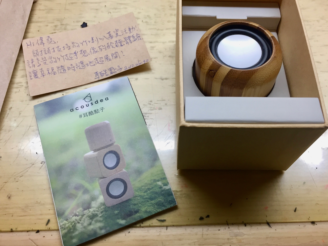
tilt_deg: -62.2
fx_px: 313
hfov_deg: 55.3
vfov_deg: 42.9
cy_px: 107
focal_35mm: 33
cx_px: 174
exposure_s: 1/30
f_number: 2.2
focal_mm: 4.15
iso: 32
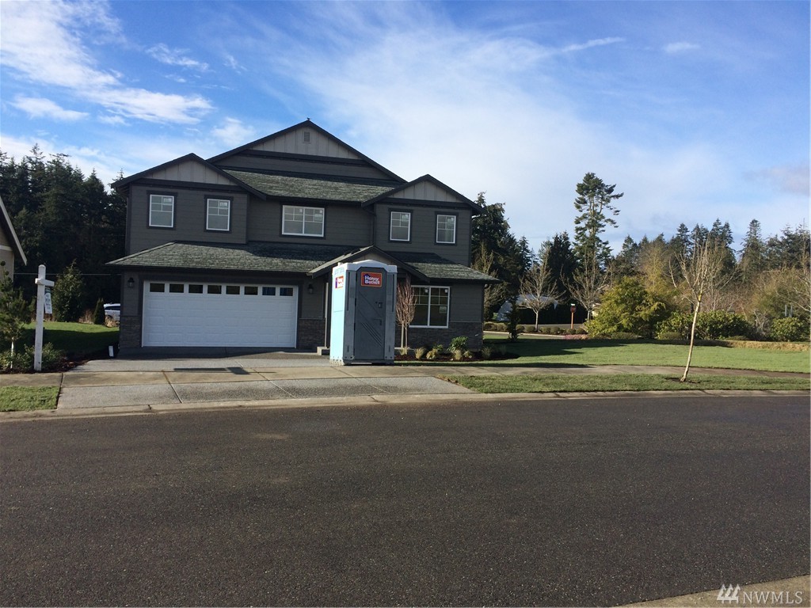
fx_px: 679
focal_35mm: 29
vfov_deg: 48.2
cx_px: 406
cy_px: 304
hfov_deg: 61.7
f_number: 2.2
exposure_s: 1/1709
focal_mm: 4.15
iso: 32
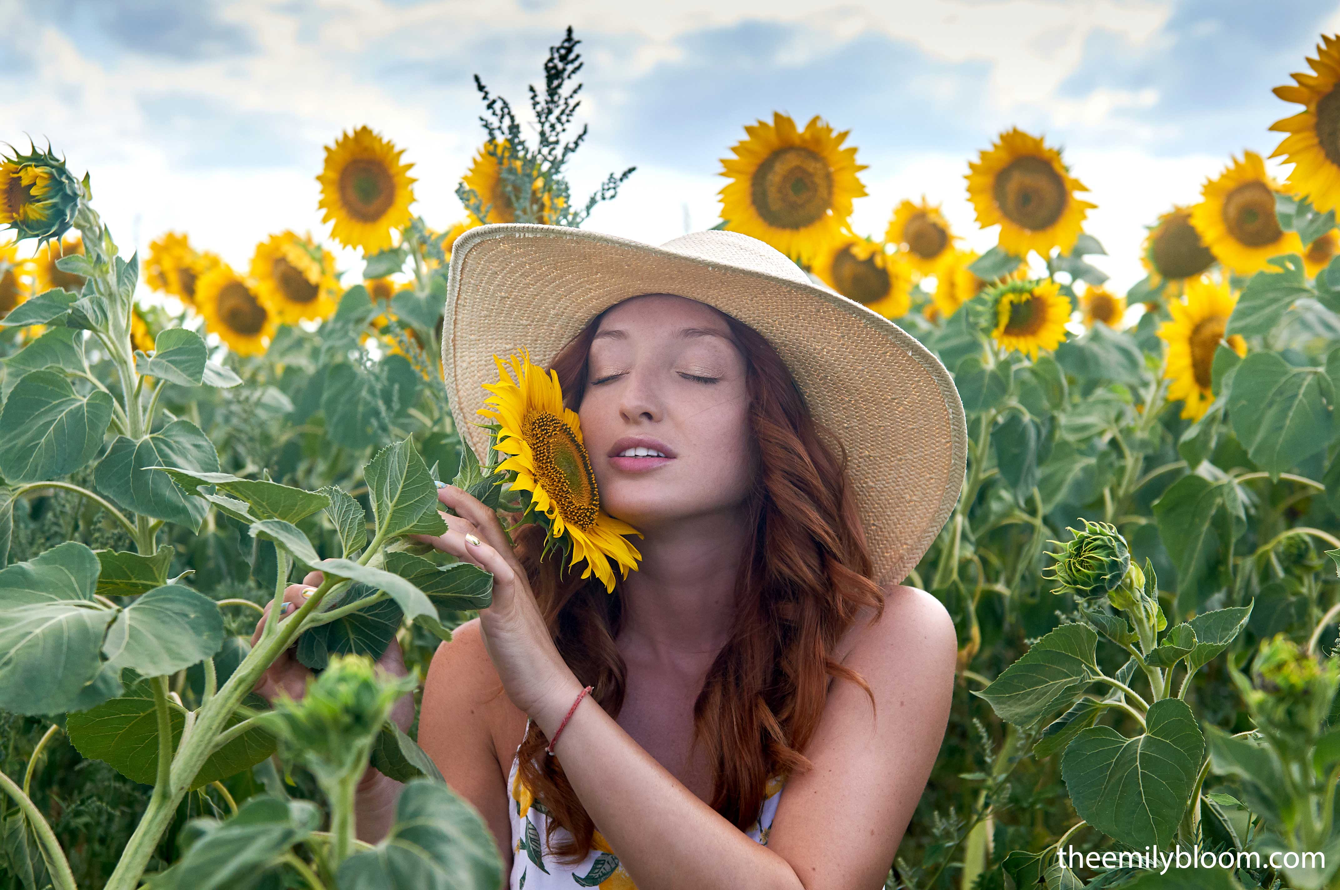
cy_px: 445
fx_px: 2119
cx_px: 670
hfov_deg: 35.1
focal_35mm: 57
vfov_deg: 23.7
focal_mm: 38
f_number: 4
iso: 320
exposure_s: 1/400
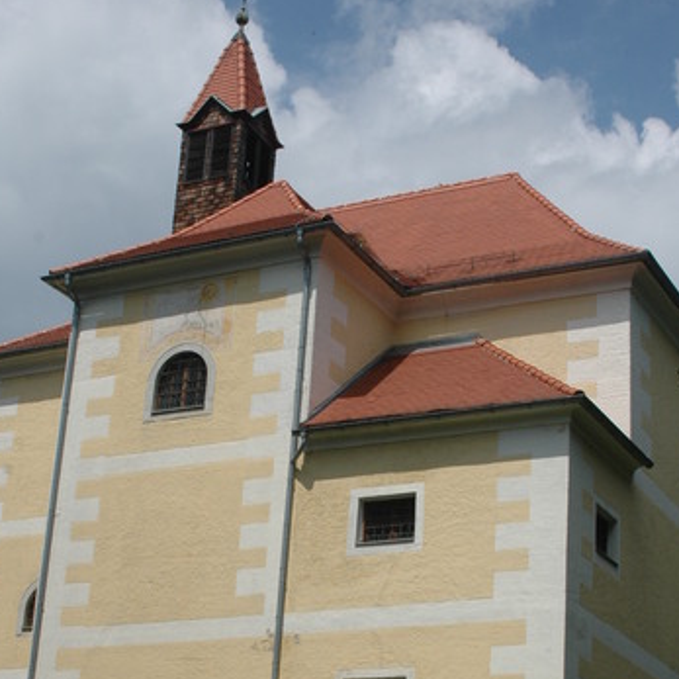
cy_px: 485
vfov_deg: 23.8
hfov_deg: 24.0
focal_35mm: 72
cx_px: 332
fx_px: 1598
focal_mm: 28
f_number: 11
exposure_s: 1/500
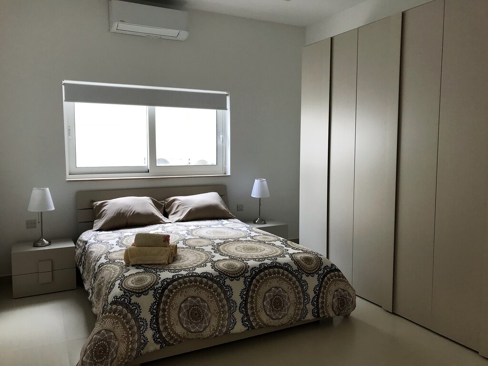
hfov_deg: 63.4
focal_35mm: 28
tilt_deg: -3.8
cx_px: 244
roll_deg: -0.5
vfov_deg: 49.7
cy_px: 183
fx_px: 395
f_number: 1.8
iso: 32
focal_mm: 3.99
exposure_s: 1/50
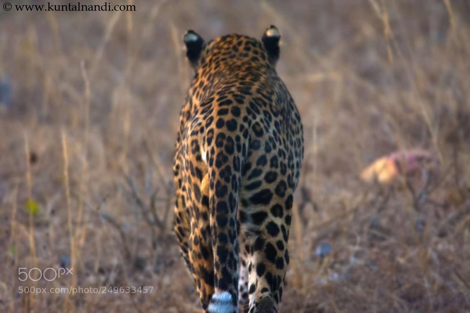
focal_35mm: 630
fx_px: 8223
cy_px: 156
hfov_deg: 3.3
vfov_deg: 2.2
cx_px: 235
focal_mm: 420
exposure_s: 1/500
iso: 1250
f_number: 5.6
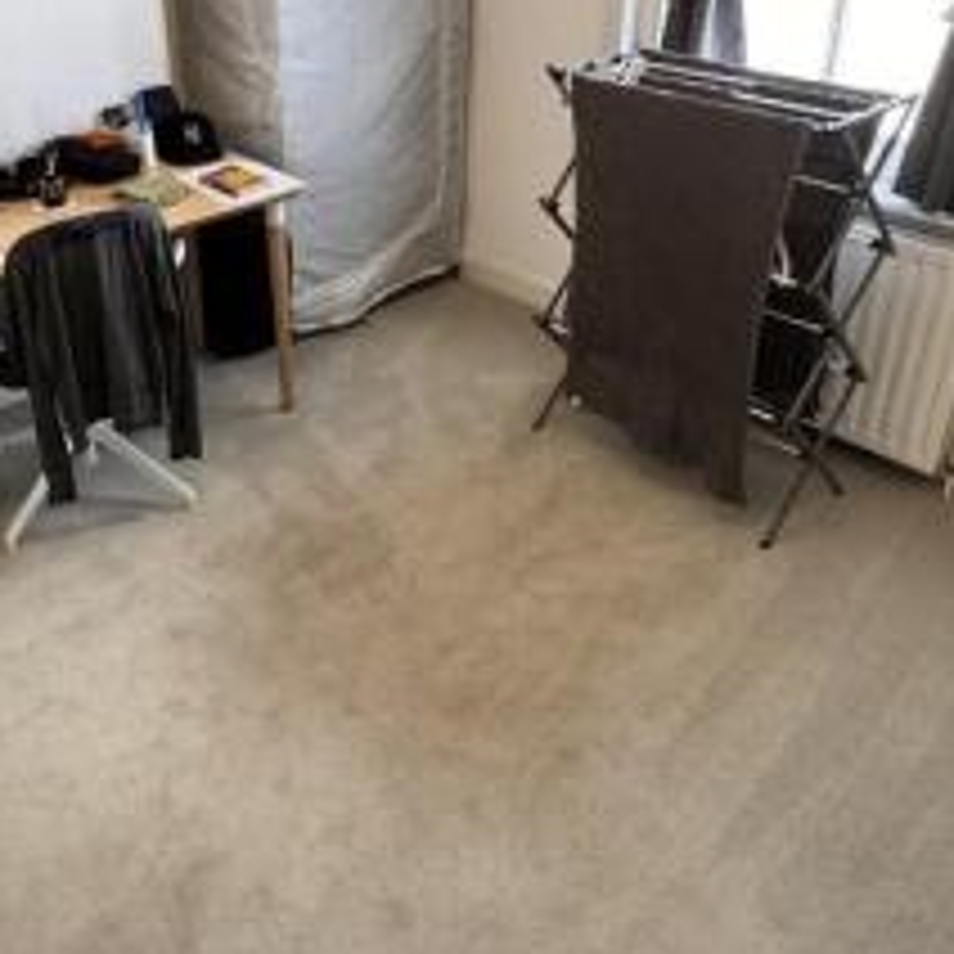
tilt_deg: -26.7
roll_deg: +1.2
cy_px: 322
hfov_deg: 48.1
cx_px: 367
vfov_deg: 47.7
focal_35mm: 34
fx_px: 1060
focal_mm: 2.22
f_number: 2.2
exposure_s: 1/100
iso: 320
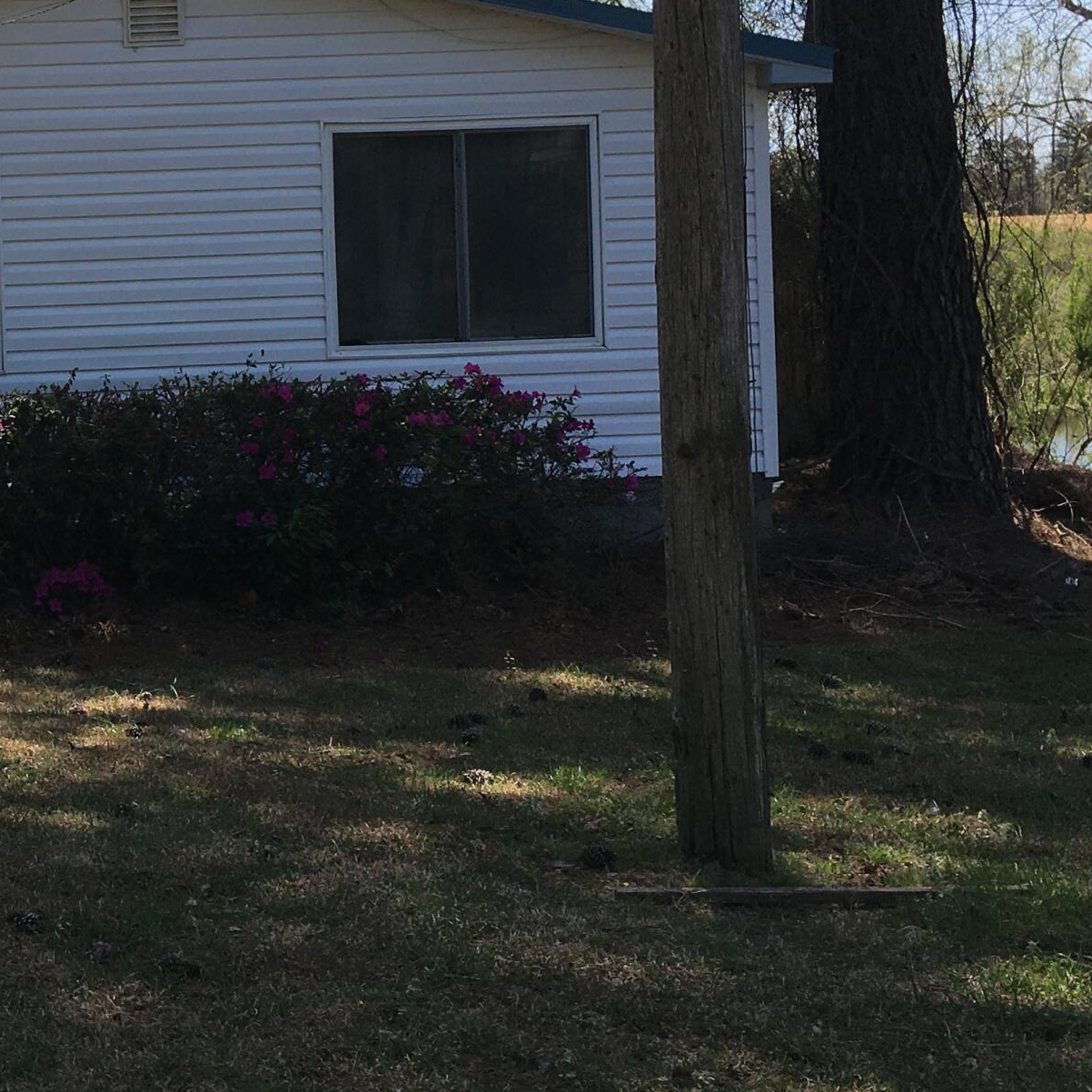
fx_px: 2284
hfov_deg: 25.1
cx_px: -88
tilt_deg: +0.2
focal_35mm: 64
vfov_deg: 26.7
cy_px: 335
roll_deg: +0.7
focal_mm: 4.15
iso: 25
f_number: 2.2
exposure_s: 1/1202
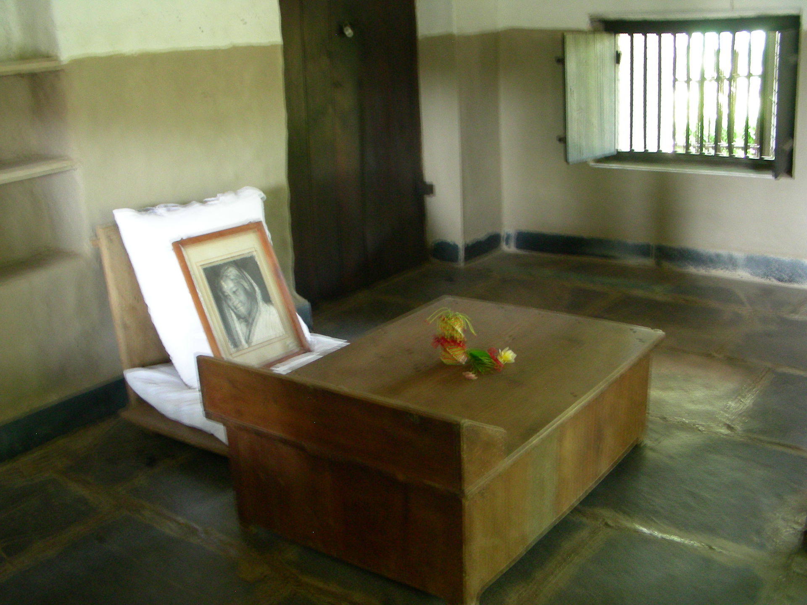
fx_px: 886
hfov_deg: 49.0
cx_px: 404
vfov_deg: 37.7
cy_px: 302
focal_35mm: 38
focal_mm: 6.3
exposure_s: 1/2.6
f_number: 3.5
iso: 200
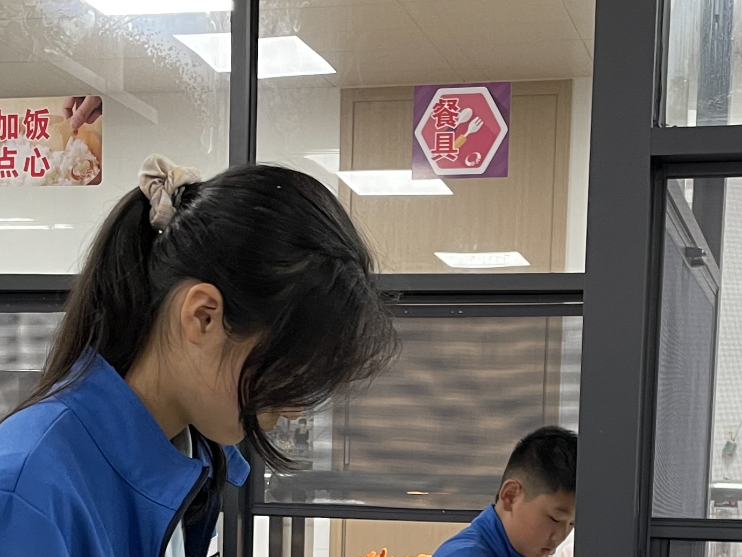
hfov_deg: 25.7
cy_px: 635
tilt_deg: -2.8
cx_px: 362
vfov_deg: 18.5
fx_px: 1629
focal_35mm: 76
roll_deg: -2.7
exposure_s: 1/50
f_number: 1.6
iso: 125
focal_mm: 4.2
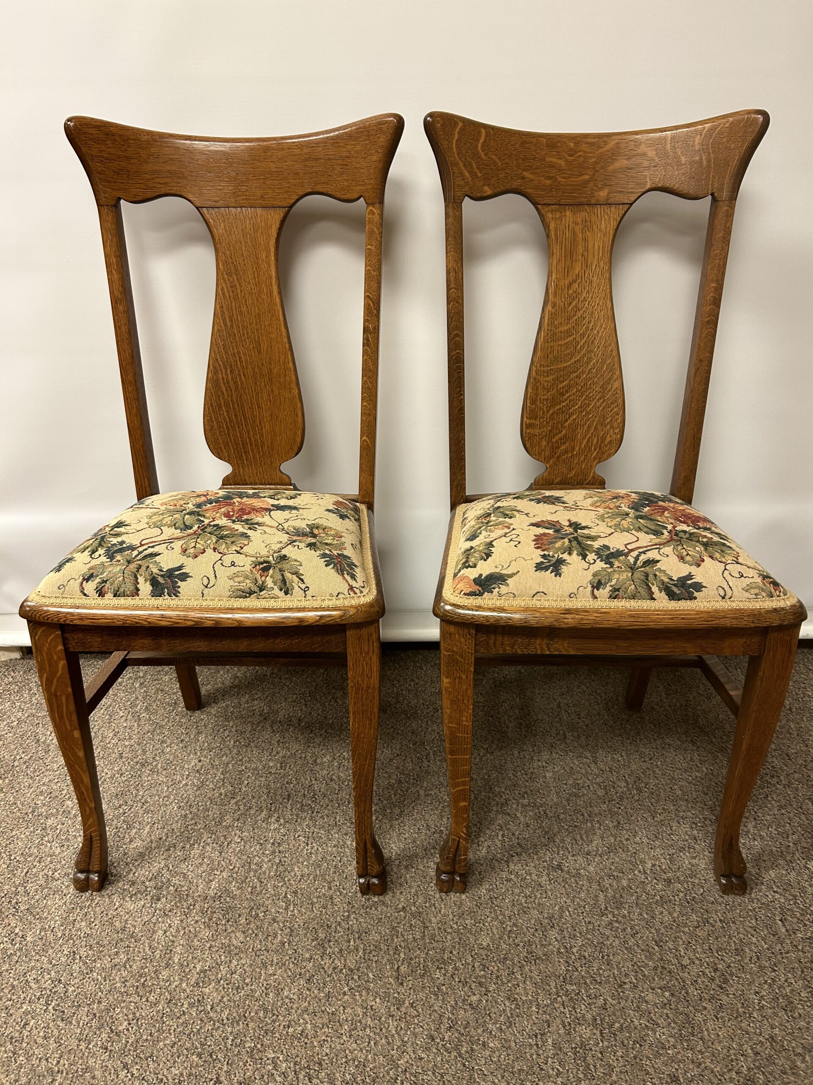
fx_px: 814
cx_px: 406
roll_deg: +2.9
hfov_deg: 53.1
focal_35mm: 26
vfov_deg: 67.3
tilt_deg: -26.2
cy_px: 542
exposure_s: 1/61
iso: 125
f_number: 1.5
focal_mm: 5.7
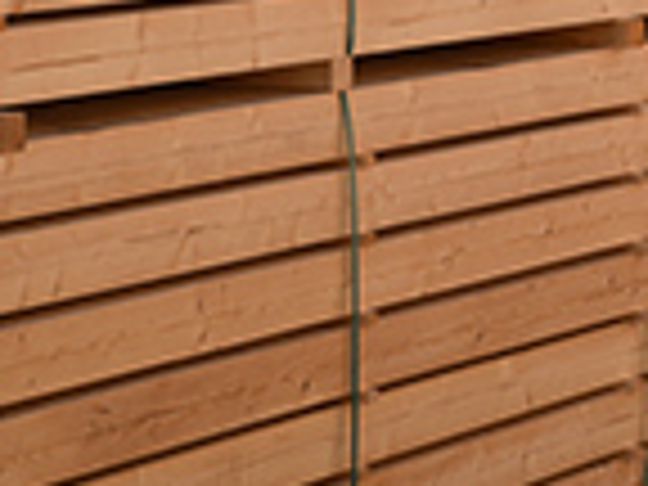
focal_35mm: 251
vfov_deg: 5.9
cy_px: -202
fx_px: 4699
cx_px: 1089
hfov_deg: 7.7
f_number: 8
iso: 280
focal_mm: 75
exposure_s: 1/250
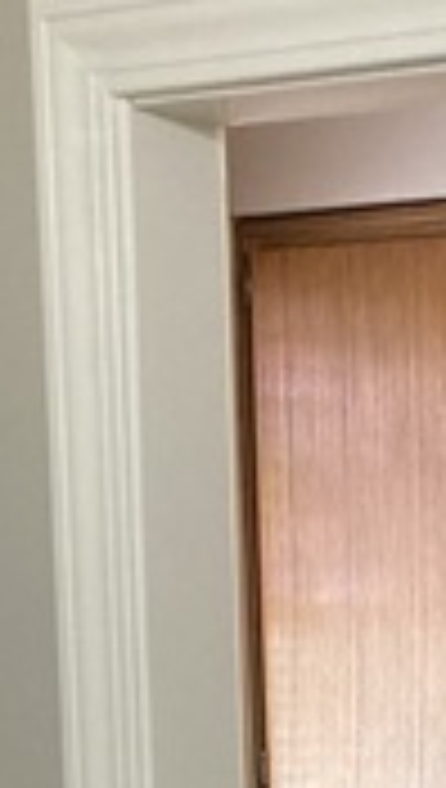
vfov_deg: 16.8
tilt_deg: -10.7
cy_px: 1177
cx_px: 978
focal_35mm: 116
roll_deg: -0.6
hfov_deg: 9.6
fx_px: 2428
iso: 200
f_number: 1.8
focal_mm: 3.99
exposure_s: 1/60
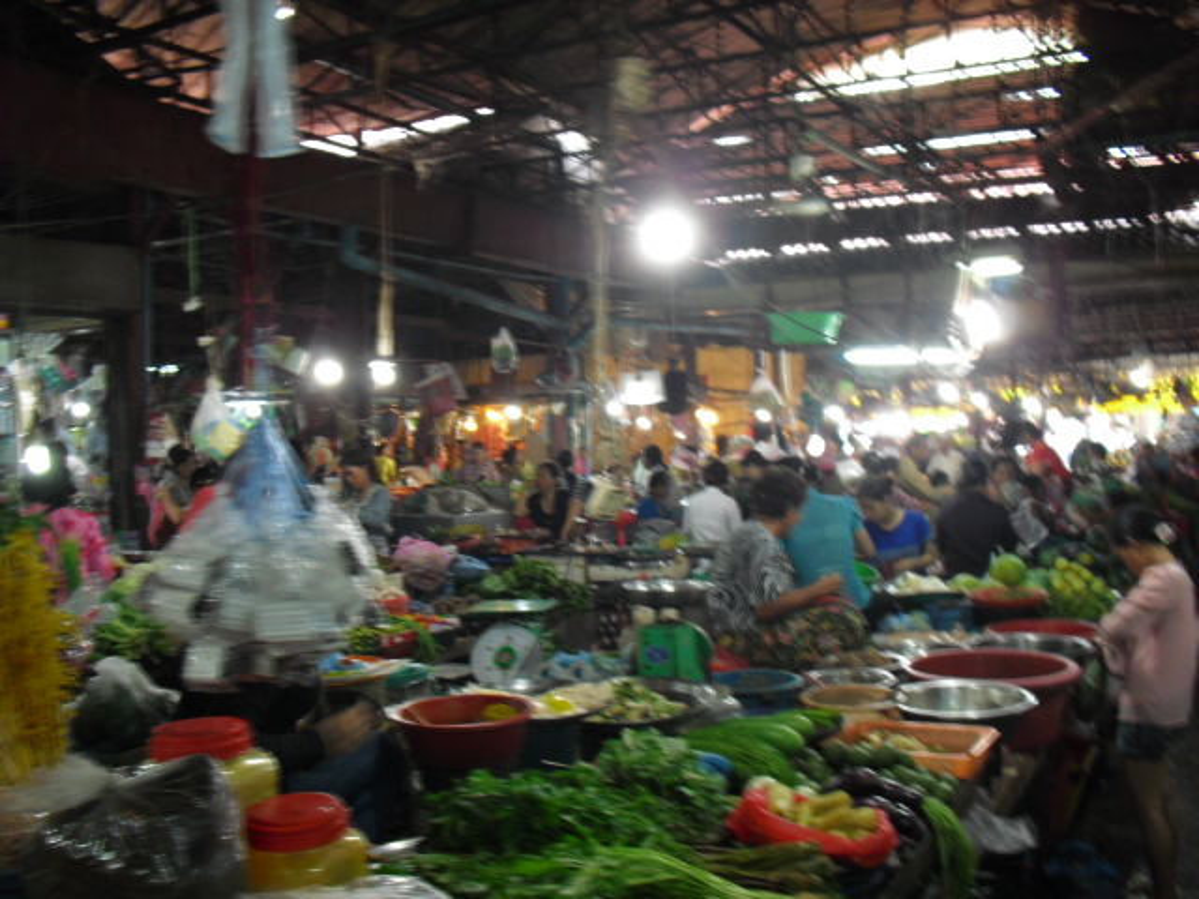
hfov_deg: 51.4
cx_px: 600
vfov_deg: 39.7
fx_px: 1247
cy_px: 450
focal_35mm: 36
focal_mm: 6.3
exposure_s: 1/10
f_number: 3.1
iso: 200
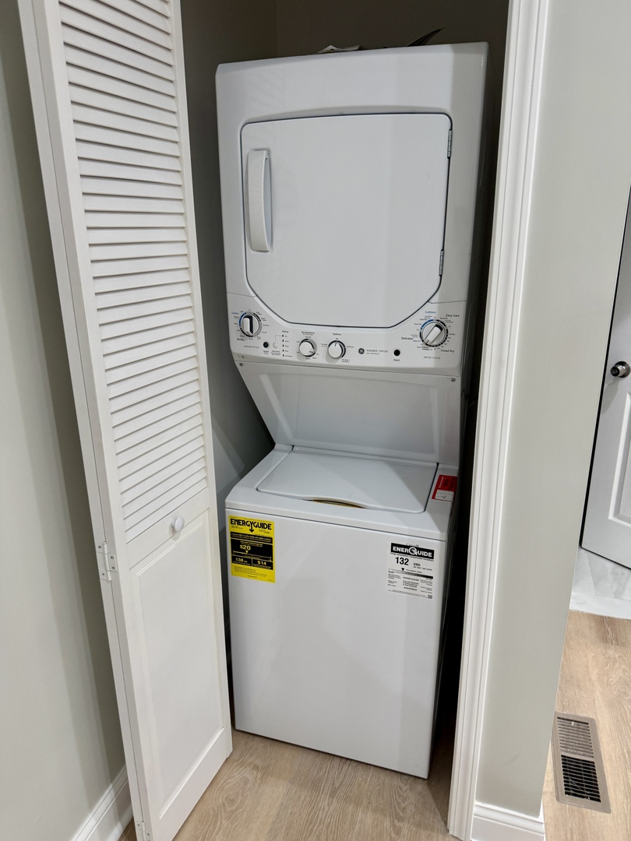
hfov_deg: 56.8
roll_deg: +1.4
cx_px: 316
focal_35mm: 24
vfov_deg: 71.6
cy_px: 420
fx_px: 583
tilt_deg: -19.7
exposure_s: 1/60
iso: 160
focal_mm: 6.76
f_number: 1.78
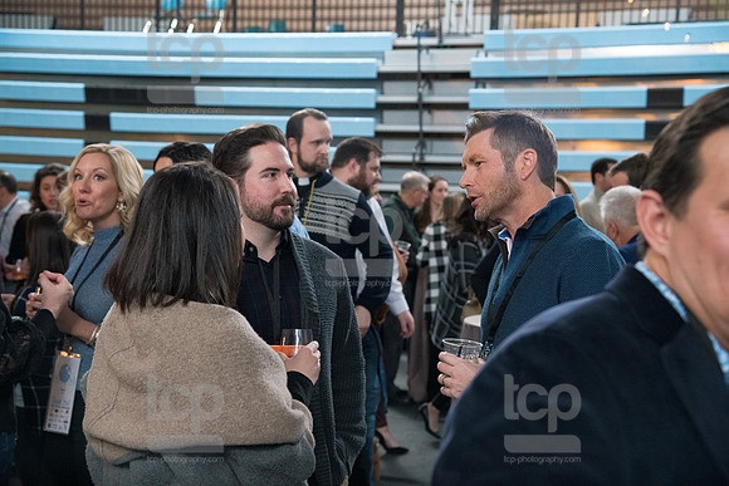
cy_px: 243
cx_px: 364
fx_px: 1316
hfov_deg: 31.0
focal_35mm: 65
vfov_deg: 20.9
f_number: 5.6
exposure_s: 1/250
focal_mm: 65
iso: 4000
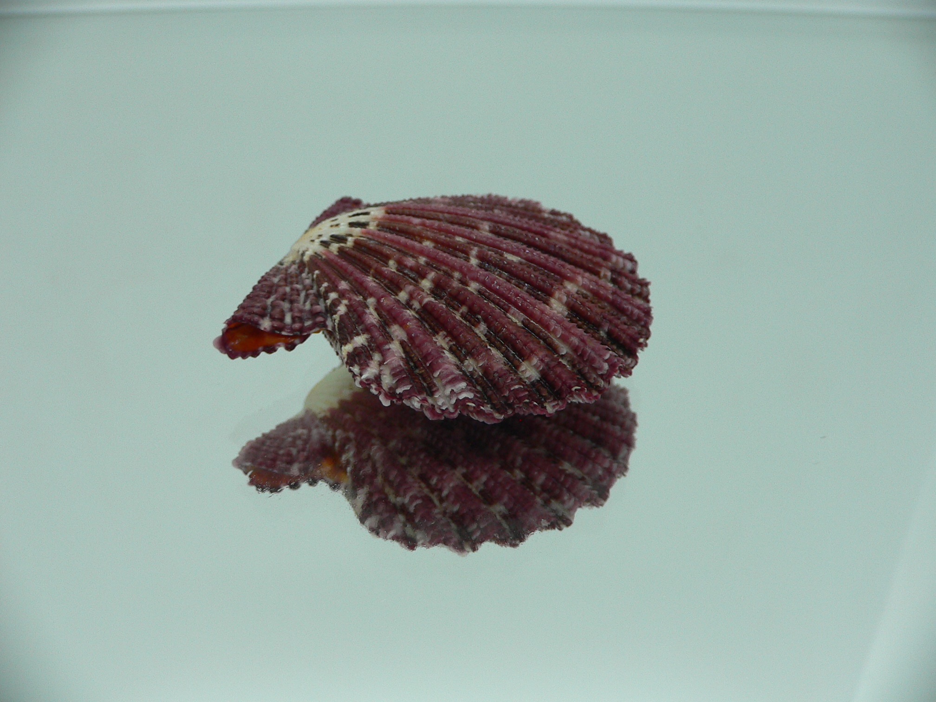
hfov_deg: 52.6
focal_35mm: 35
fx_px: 946
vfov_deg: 40.7
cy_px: 351
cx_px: 468
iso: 100
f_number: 2.8
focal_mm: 4.6
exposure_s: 1/60
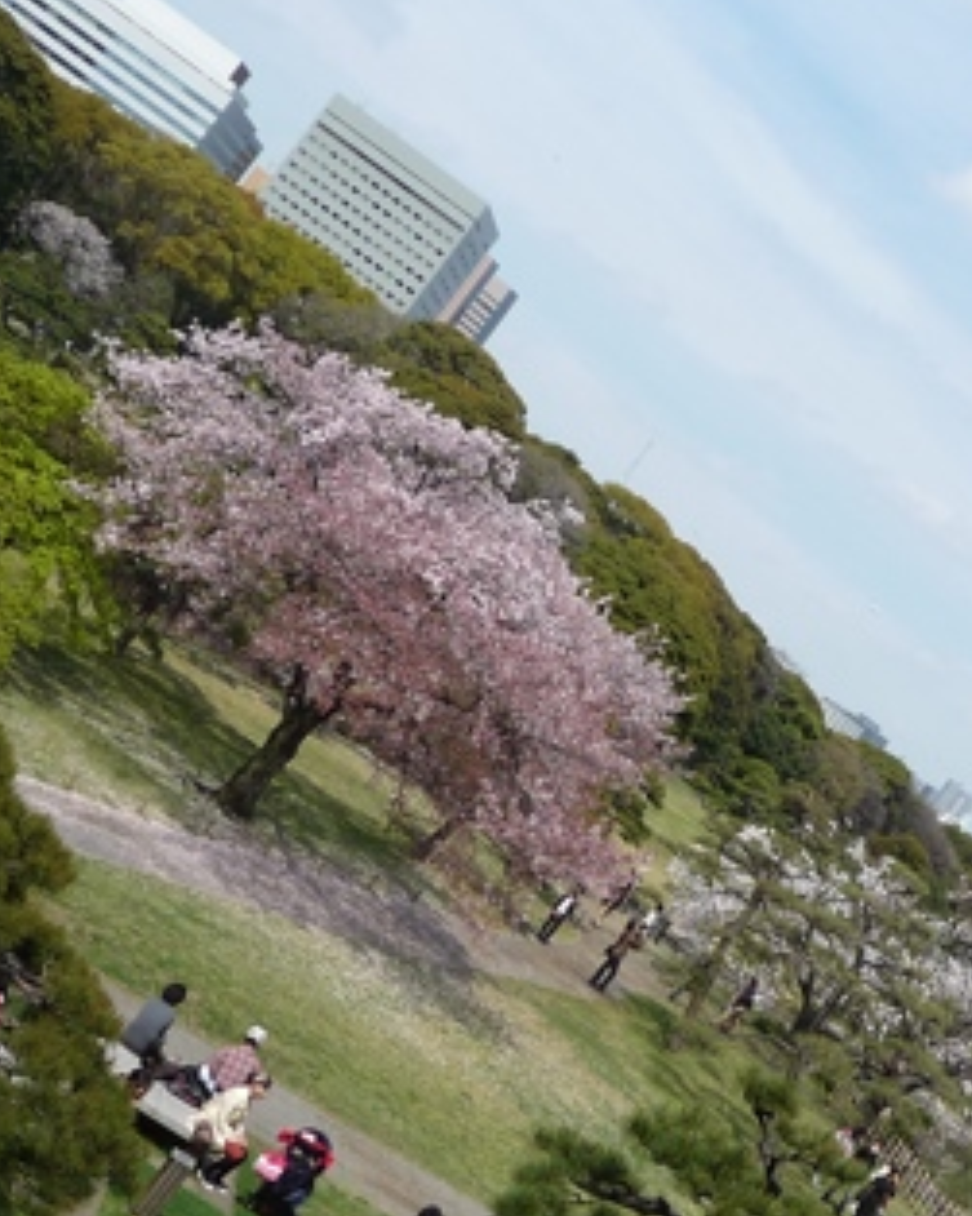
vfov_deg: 30.5
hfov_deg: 24.2
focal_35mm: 62
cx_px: 776
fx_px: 2231
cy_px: 604
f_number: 4.5
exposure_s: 1/800
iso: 100
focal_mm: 4.7
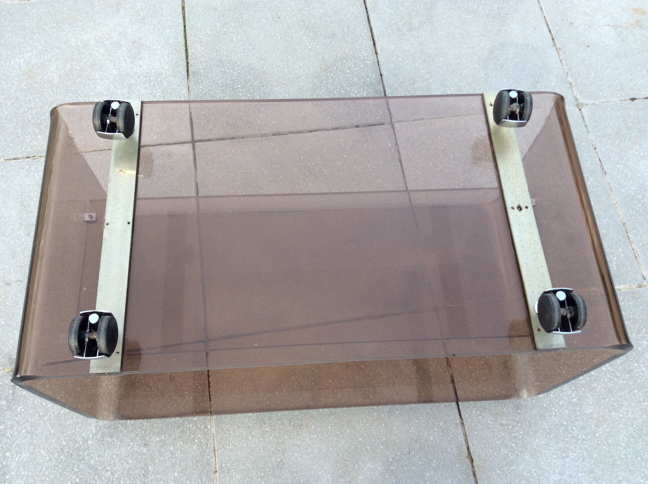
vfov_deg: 44.1
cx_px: 324
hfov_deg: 56.9
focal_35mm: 32
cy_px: 242
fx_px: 598
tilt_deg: -66.9
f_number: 2.4
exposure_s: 1/125
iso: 32
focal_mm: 3.3
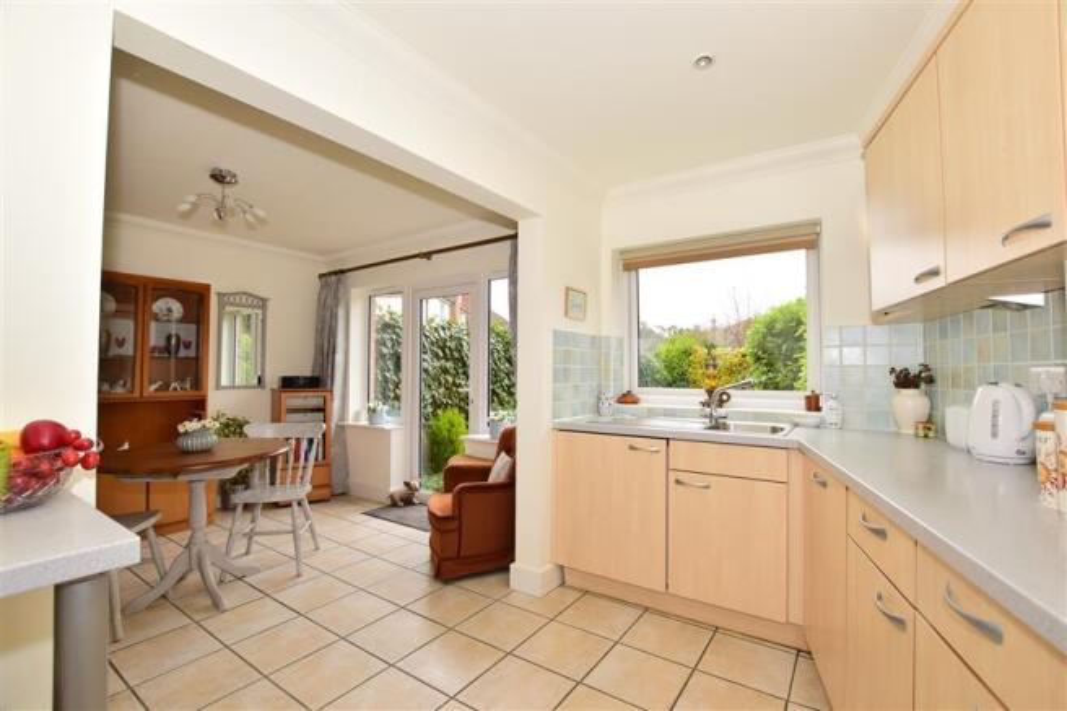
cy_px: 356
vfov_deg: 77.3
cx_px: 534
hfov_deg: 100.4
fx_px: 444
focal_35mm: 15
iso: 500
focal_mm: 10
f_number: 6.3
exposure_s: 1/160
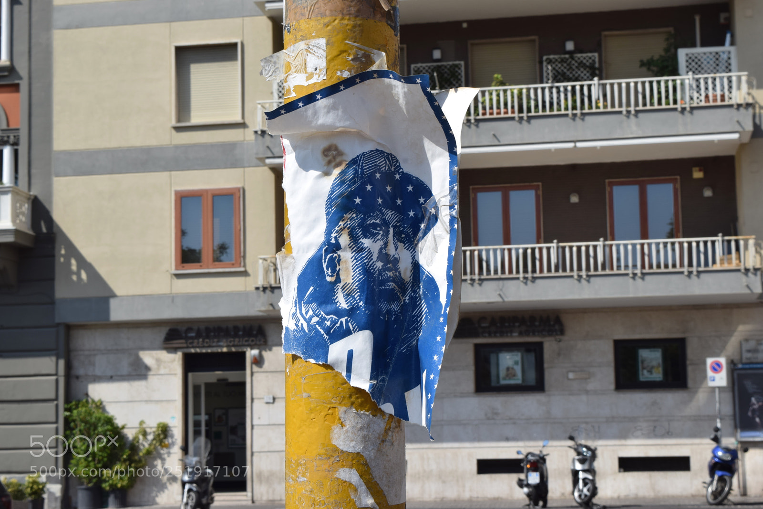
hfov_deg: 28.1
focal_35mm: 72
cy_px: 254
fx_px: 1526
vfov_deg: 18.9
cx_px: 382
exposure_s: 1/80
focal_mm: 48
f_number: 18
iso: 100
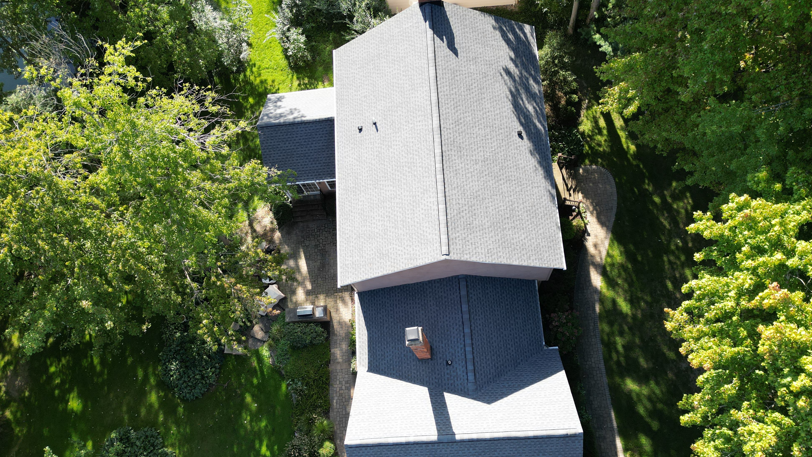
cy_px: 262
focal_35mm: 27
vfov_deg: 42.8
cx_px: 404
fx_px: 581
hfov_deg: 69.9
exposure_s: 1/500
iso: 100
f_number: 1.7
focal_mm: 6.72
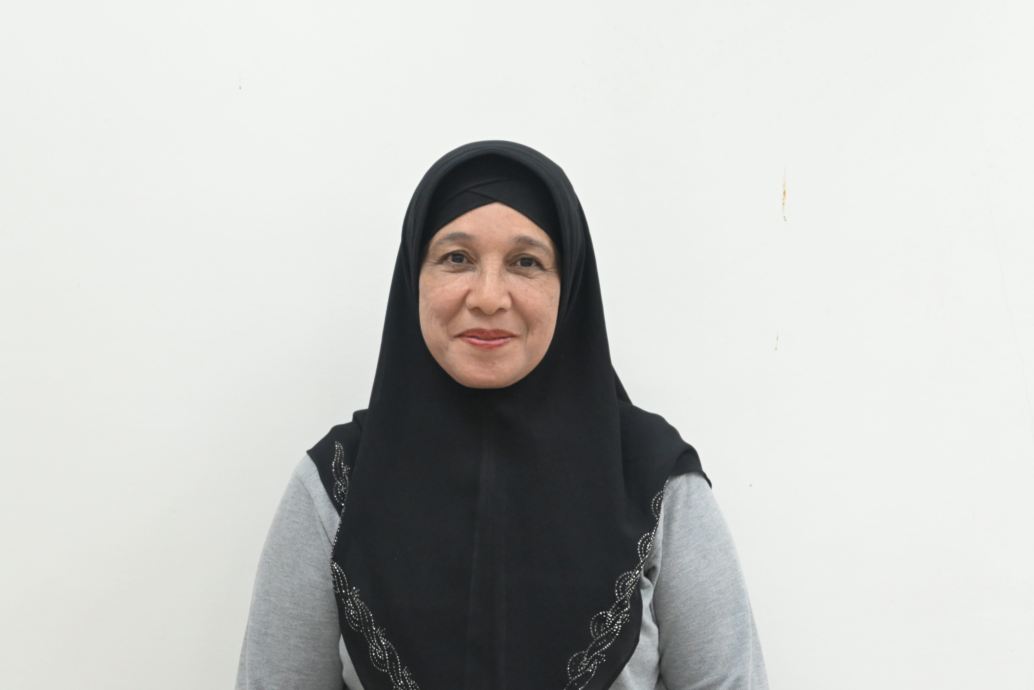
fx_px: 2154
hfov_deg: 27.0
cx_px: 517
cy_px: 345
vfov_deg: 18.2
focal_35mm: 75
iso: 3200
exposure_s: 1/60
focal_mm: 50
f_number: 6.3
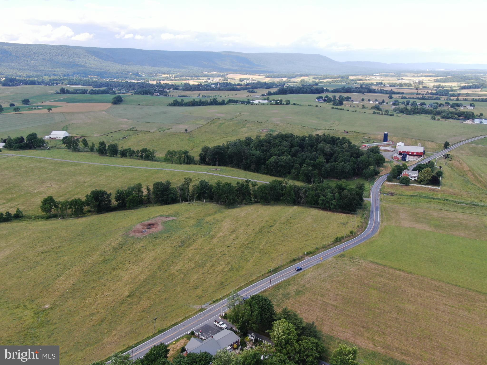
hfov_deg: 56.8
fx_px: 450
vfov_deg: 44.2
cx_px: 244
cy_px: 182
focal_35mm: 32
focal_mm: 5.45
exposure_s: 1/400
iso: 100
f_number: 3.1
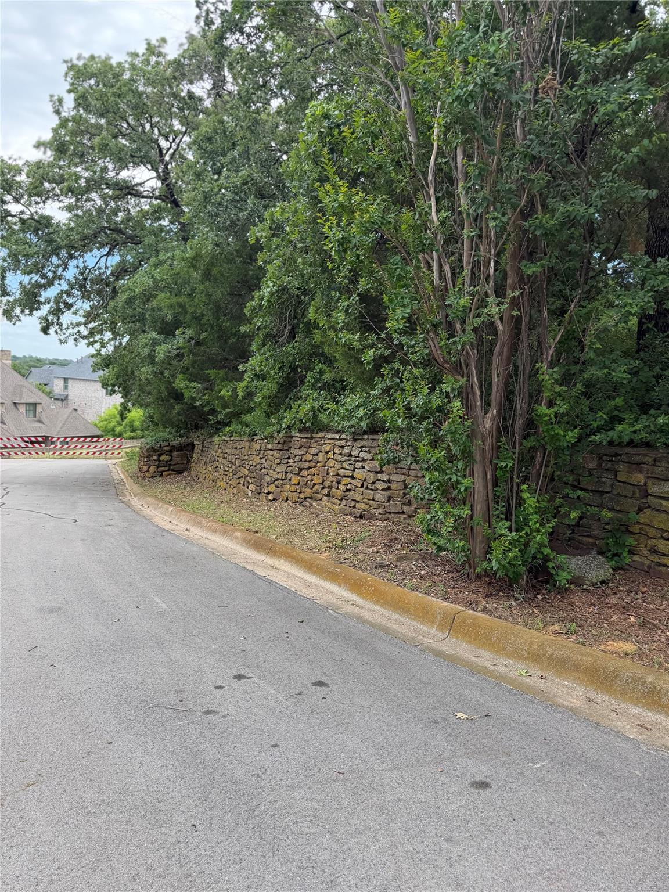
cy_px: 446
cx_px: 334
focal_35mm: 24
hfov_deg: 56.8
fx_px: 618
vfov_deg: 71.6
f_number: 1.78
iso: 100
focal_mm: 6.76
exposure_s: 1/1106
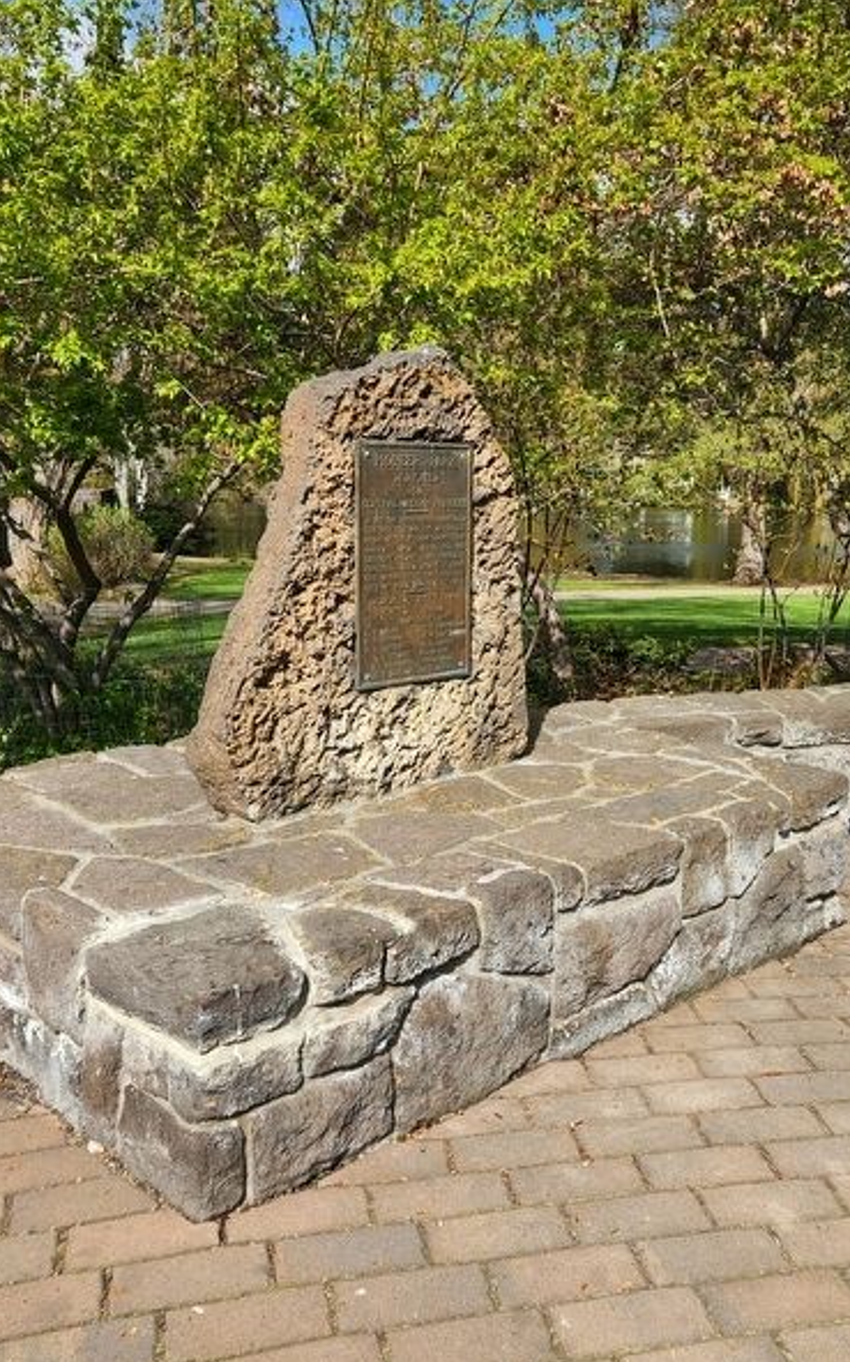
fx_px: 1224
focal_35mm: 33
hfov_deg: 38.2
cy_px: 682
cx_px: 502
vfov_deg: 58.2
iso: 20
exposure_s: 1/1429
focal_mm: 5.4
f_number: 1.8
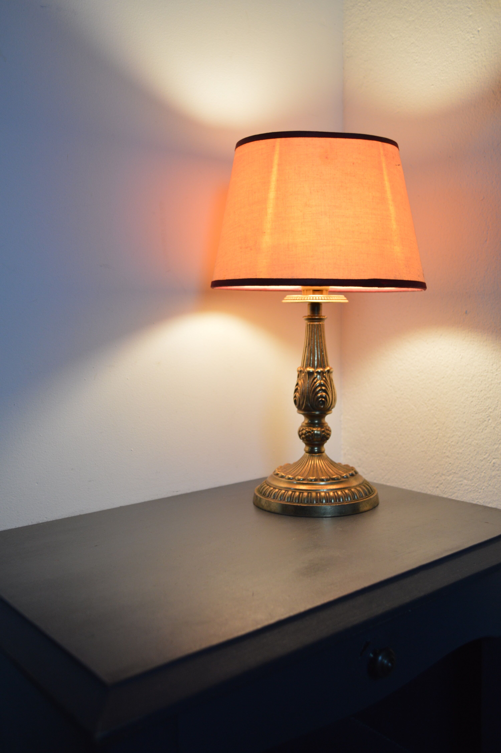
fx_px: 690
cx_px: 250
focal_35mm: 33
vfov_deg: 57.3
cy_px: 376
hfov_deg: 39.9
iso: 400
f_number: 3.8
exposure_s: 1/40
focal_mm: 22
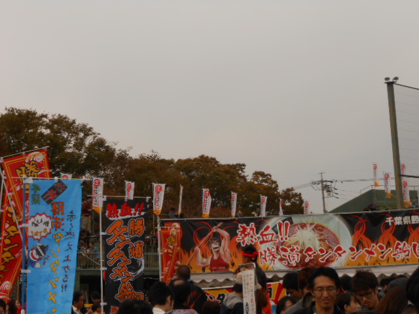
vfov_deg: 26.1
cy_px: 157
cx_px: 210
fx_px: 678
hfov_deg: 34.3
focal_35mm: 56
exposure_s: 1/500
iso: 80
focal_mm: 10
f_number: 5.2
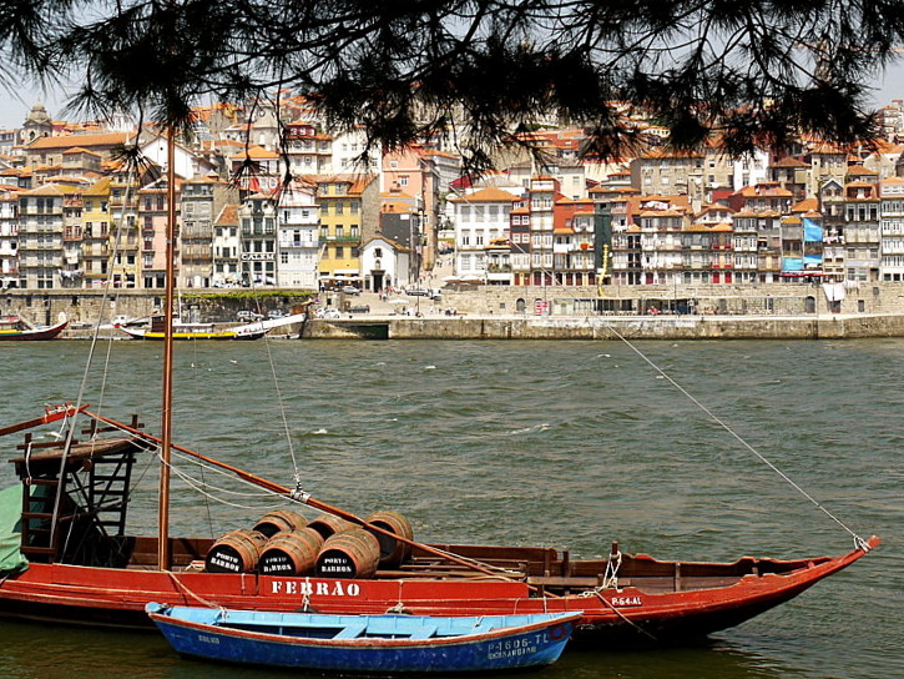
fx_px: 1698
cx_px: 378
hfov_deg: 29.8
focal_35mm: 65
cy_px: 251
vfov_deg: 22.5
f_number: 7.1
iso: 100
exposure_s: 1/125
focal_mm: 23
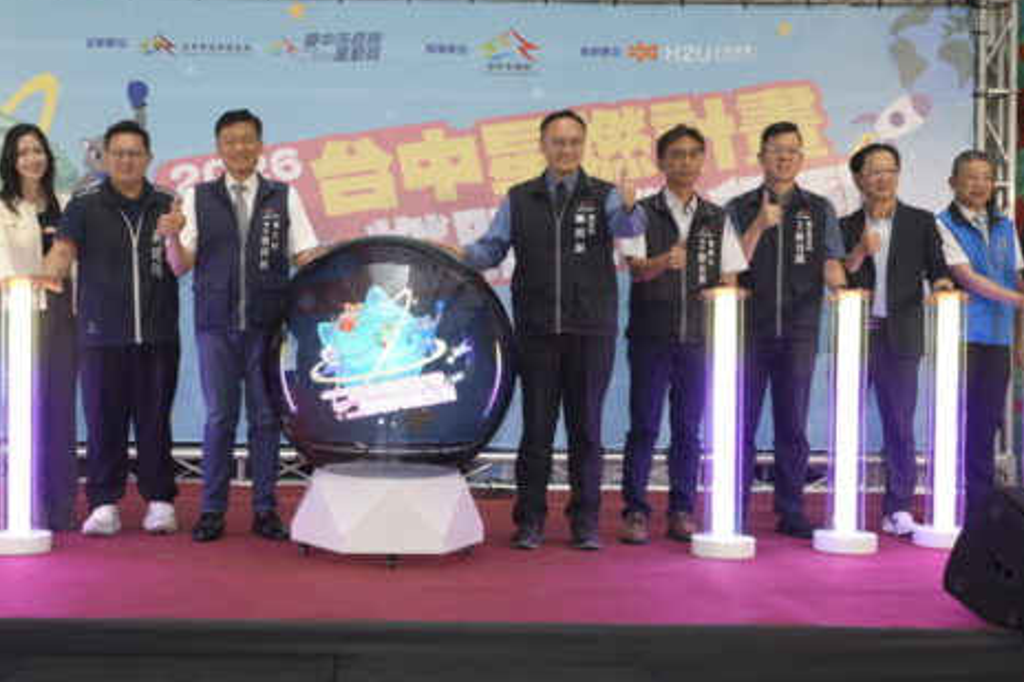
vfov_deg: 25.5
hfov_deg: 37.3
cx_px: 386
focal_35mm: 53
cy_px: 335
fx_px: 1507
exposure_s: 1/25
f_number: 5.6
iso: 640
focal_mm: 32
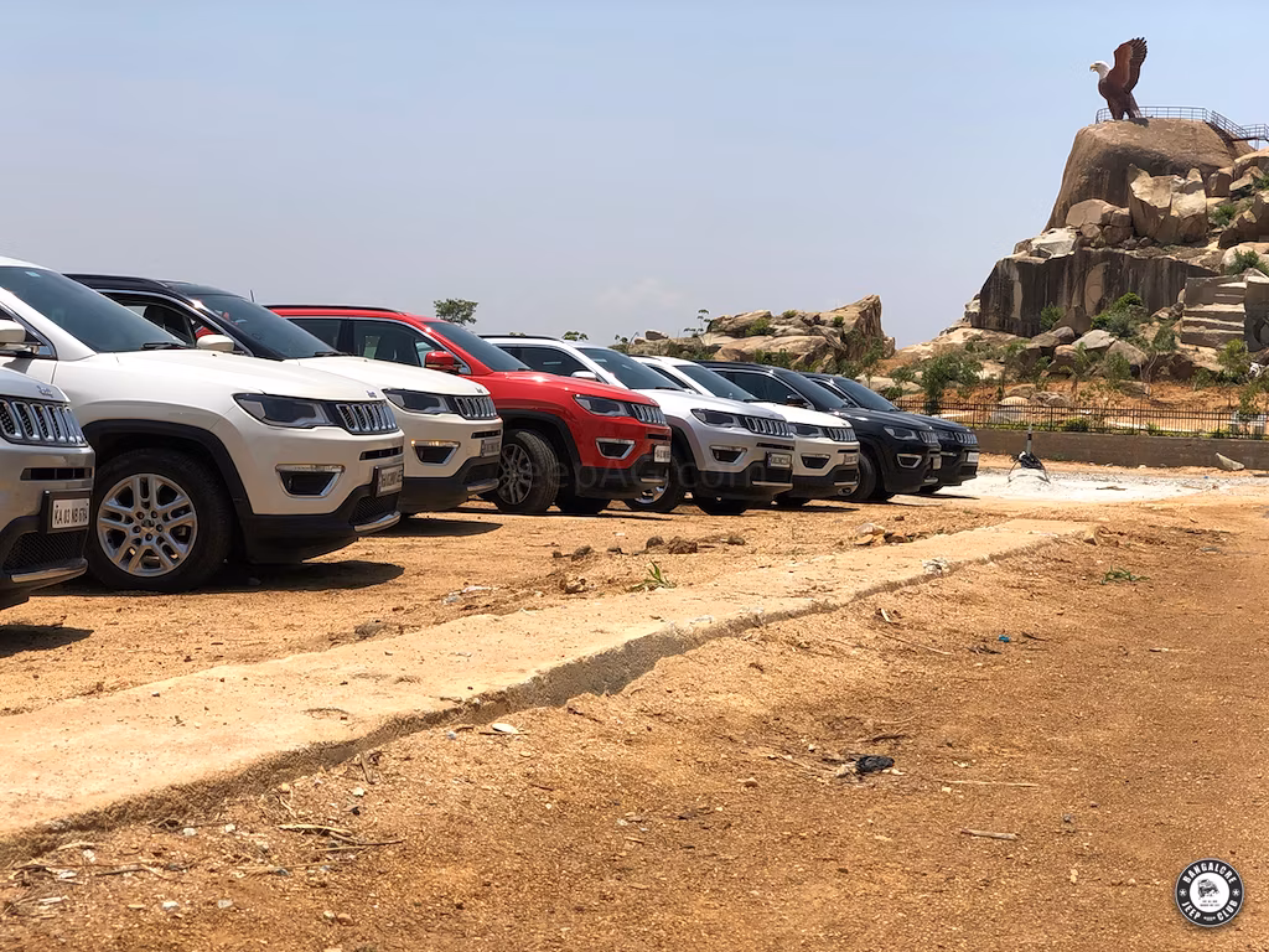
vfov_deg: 28.0
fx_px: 1906
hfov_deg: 36.8
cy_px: 476
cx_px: 634
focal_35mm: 52
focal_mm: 6
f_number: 2.4
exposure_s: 1/1656
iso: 16
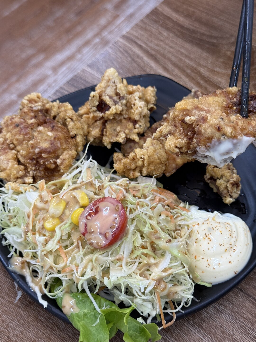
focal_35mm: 48
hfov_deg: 30.3
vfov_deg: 39.7
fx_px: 473
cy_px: 171
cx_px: 128
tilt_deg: -53.8
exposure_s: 1/50
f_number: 1.78
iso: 125
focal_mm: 6.76
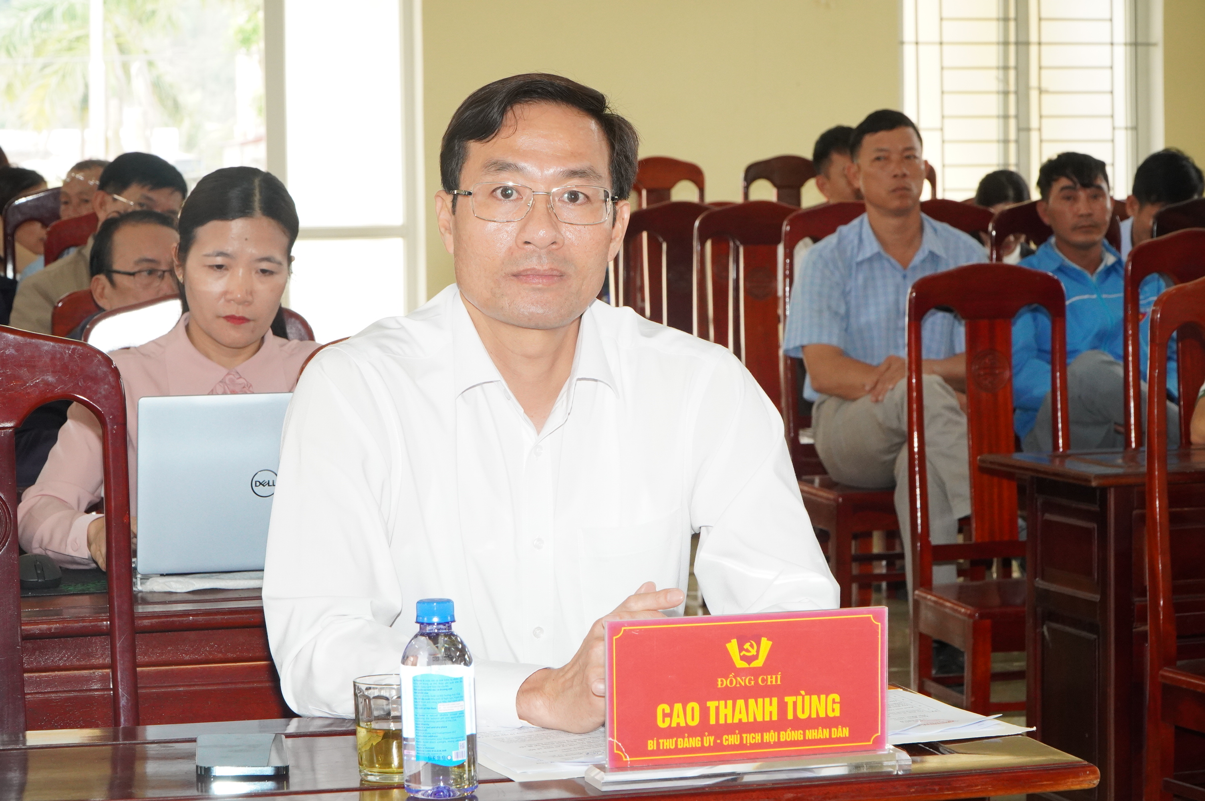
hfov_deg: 25.5
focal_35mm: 80
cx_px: 602
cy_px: 400
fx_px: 2659
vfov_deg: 17.1
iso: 2000
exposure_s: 1/100
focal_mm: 53
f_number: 9
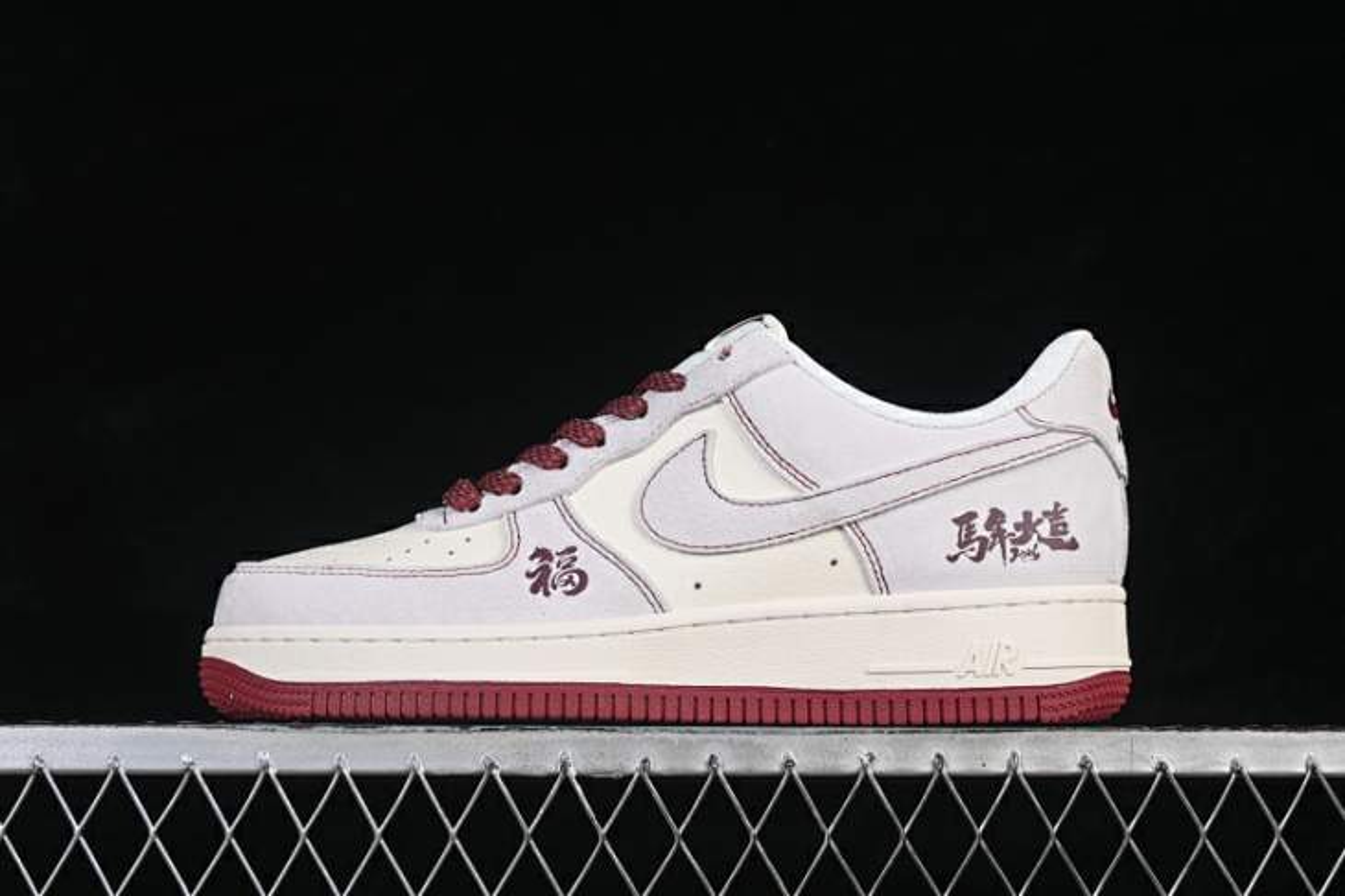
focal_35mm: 75
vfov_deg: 18.2
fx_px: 2801
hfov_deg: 27.0
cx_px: 672
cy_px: 448
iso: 160
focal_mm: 50
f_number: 8
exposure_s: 1/80
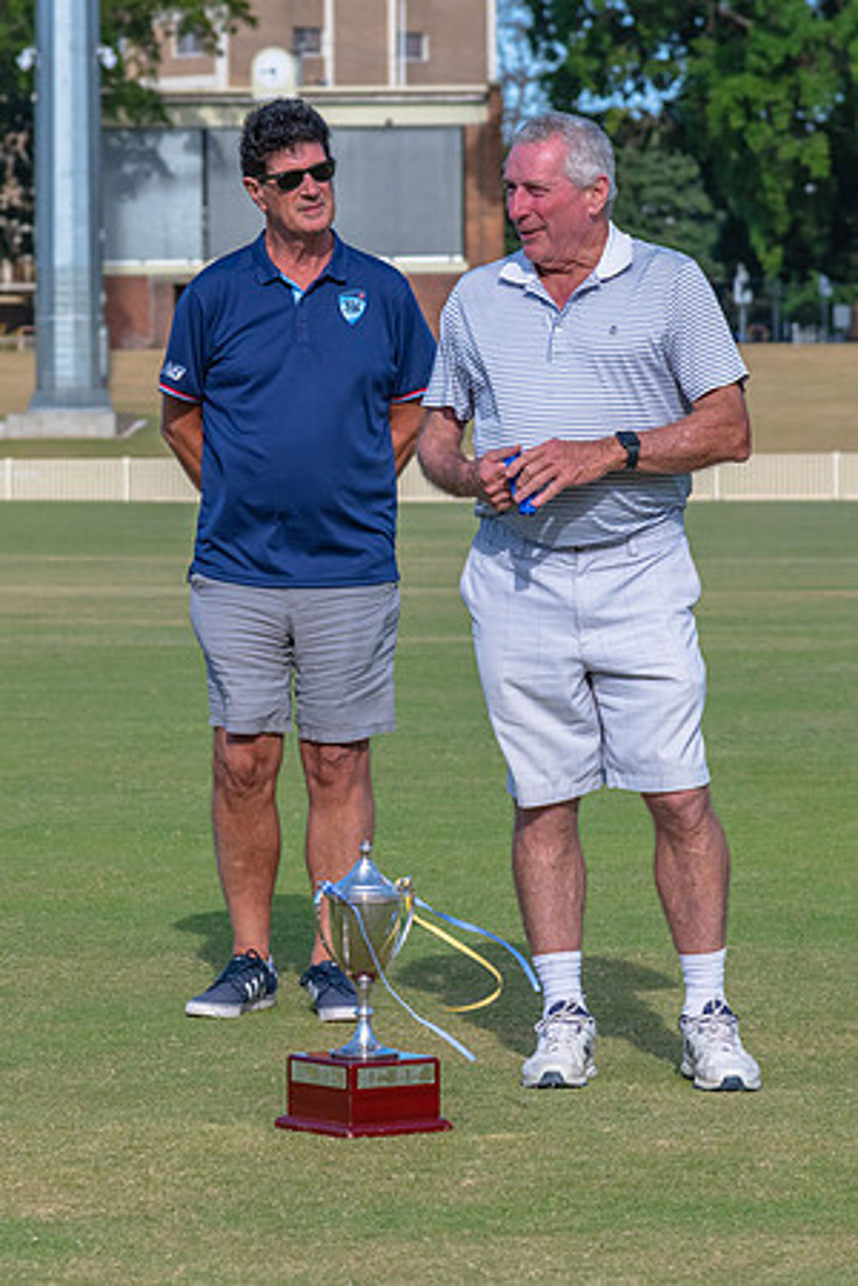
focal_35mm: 181
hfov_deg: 7.6
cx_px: 338
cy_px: 619
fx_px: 6484
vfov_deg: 11.3
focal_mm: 105
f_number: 6.3
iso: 640
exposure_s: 1/2000
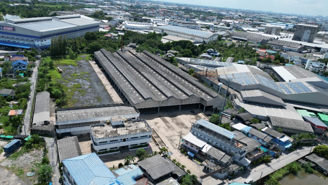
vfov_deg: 42.8
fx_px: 235
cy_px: 107
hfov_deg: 69.8
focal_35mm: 27
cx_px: 160
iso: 160
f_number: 1.7
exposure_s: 1/4000
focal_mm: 6.72
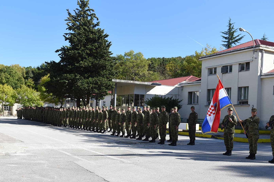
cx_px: 146
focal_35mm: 37
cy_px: 89
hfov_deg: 51.9
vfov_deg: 35.8
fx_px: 281
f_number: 2.8
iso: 200
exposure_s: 1/1600
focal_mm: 32
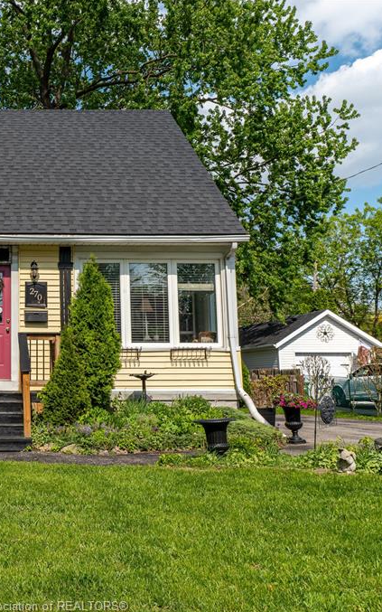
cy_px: 306
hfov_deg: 31.5
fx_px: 616
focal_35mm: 37
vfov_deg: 52.8
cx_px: -11
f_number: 16
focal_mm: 24
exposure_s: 1/400
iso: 100
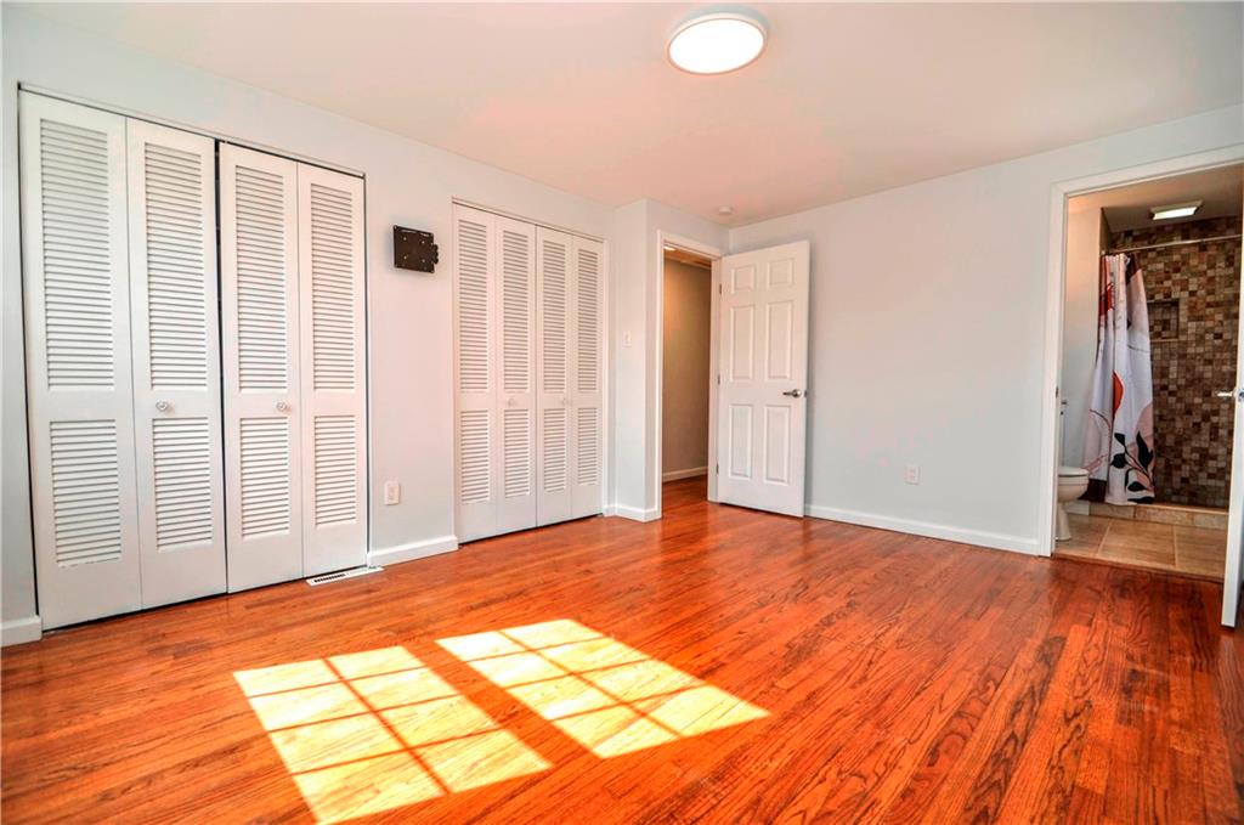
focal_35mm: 15
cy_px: 412
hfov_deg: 100.5
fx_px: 517
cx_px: 622
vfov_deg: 77.1
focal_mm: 10
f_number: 5
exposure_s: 1/100
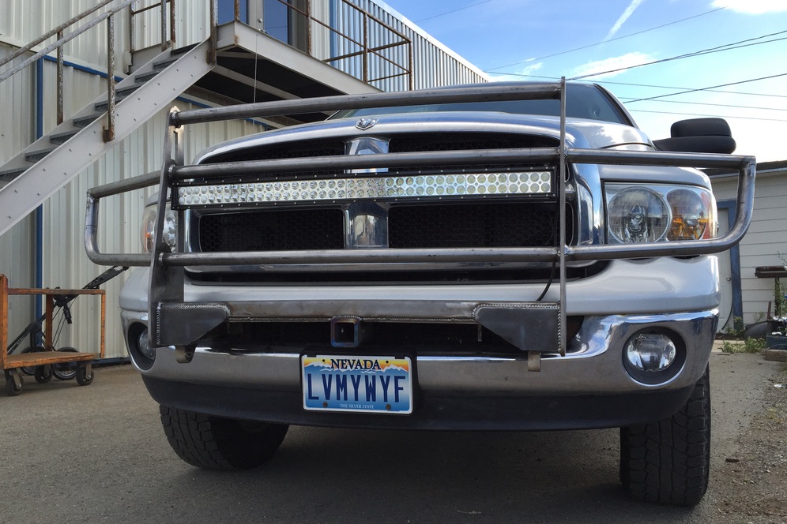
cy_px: 277
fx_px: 678
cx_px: 390
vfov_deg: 42.3
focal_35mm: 31
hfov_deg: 60.3
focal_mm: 4.15
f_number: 2.2
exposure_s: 1/670
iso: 32
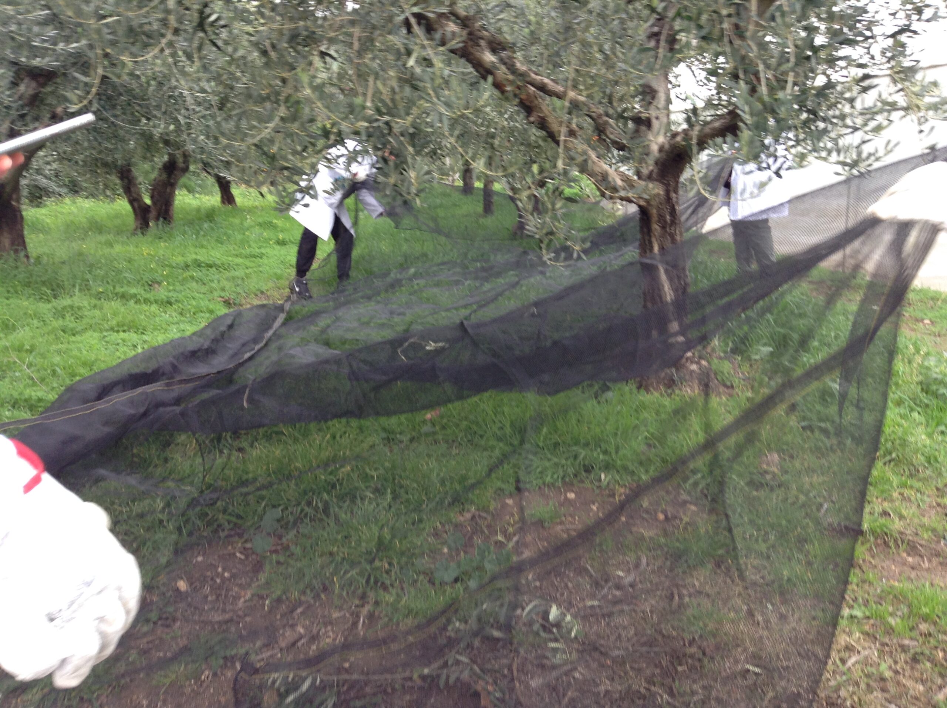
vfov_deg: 42.8
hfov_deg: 55.4
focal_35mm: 33
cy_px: 354
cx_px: 474
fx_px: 901
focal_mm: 3.3
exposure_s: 1/60
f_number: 2.4
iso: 40
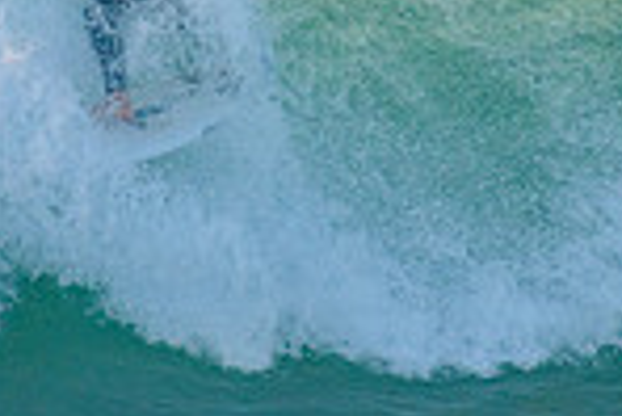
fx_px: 33828
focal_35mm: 1956
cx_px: 223
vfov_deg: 0.7
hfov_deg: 1.1
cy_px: -166
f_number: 5.6
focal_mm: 500
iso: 640
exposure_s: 1/1250
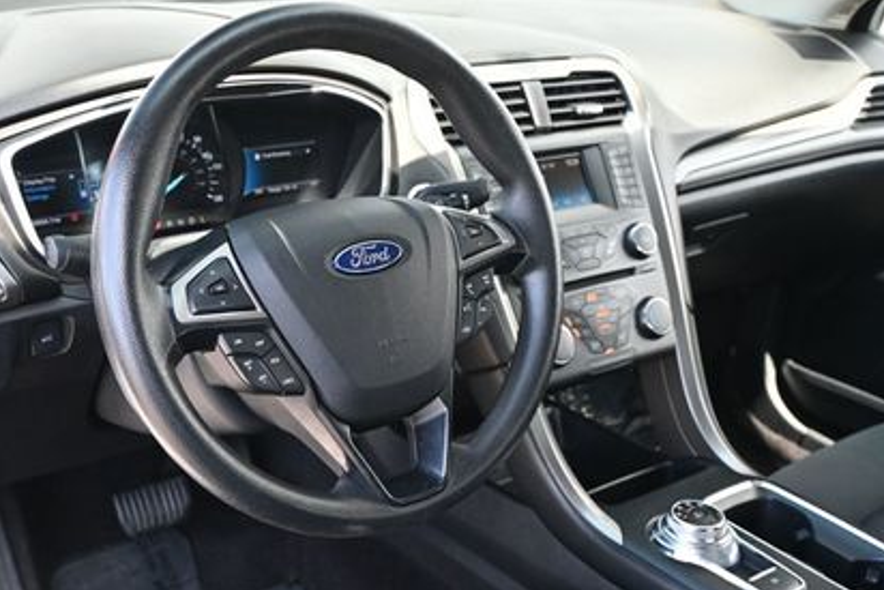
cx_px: 410
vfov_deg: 29.4
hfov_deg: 43.2
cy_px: 401
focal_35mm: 45
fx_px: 1115
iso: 450
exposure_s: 1/125
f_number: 3.8
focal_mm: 19.5
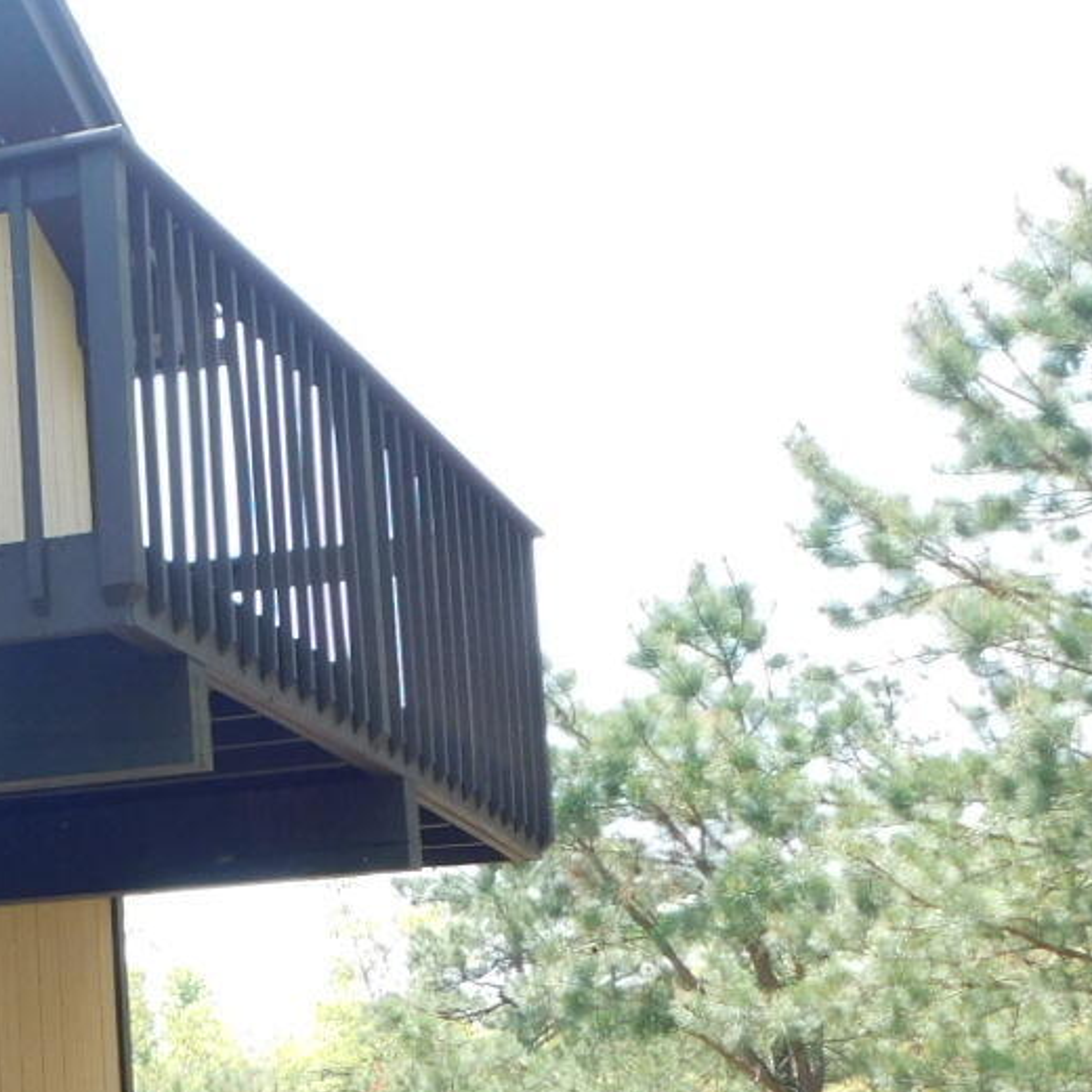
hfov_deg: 16.6
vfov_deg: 17.7
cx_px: -382
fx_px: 3498
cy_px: 653
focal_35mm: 98
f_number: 3.5
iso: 125
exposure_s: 1/200
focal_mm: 6.3
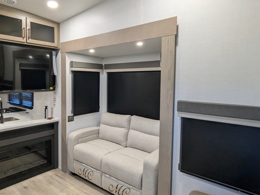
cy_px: 90
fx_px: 180
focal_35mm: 24
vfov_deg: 56.9
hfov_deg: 70.6
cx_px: 102
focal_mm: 2.35
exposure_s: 1/55
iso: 239
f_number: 2.2
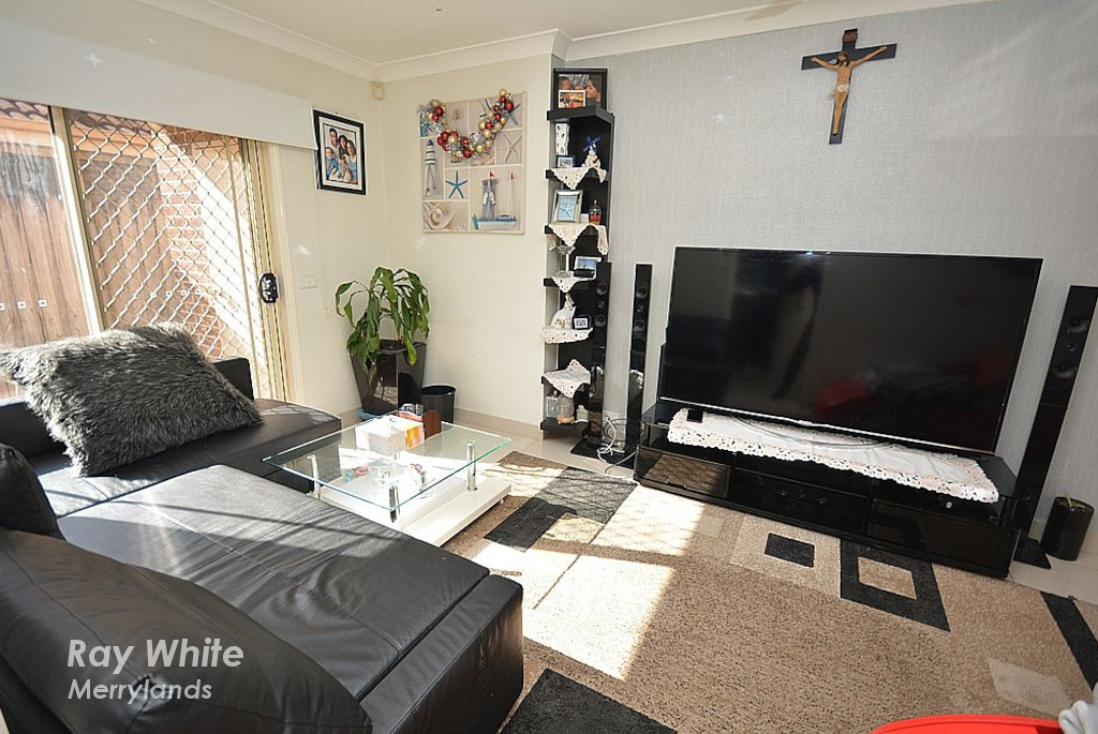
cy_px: 367
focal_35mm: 15
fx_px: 458
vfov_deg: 77.5
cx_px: 549
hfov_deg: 100.3
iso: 220
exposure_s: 1/60
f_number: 4
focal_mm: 10
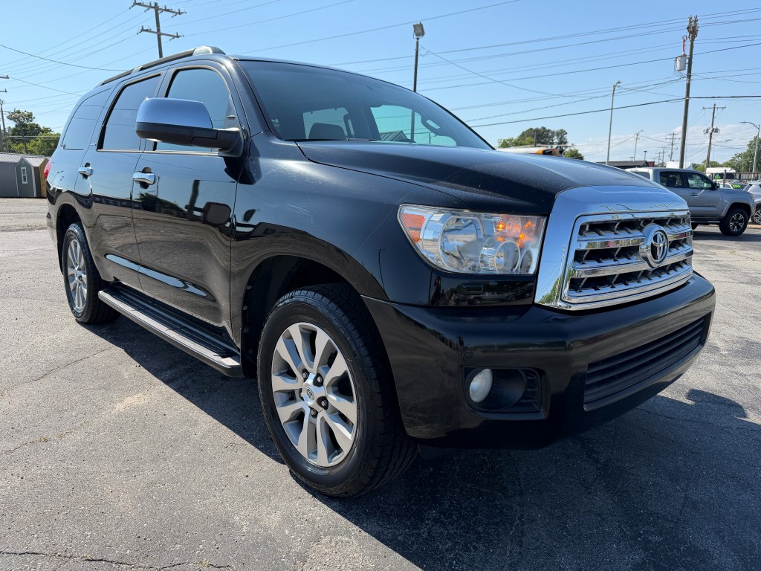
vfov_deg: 56.8
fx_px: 528
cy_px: 286
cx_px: 380
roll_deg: +0.1
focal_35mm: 24
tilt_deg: -12.1
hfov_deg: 71.6
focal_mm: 6.76
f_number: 1.78
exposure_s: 1/3759
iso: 100
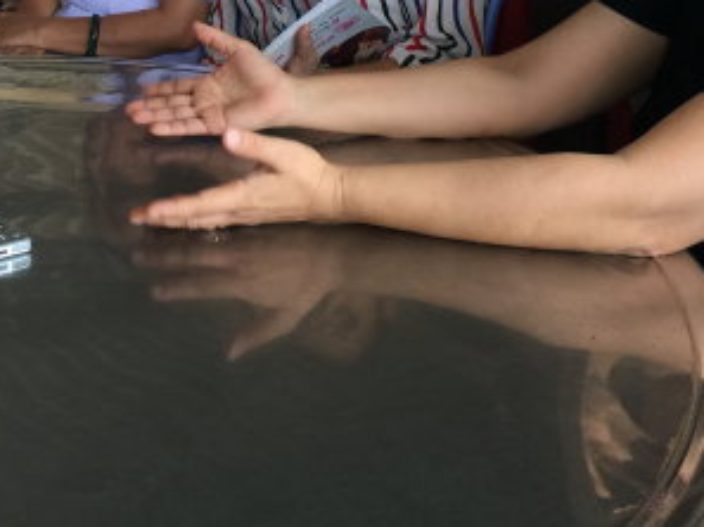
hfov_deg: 29.0
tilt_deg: -10.6
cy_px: -57
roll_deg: +2.2
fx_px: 1320
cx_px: 113
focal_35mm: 65
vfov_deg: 21.4
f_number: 2.2
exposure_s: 1/30
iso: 32
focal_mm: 4.15
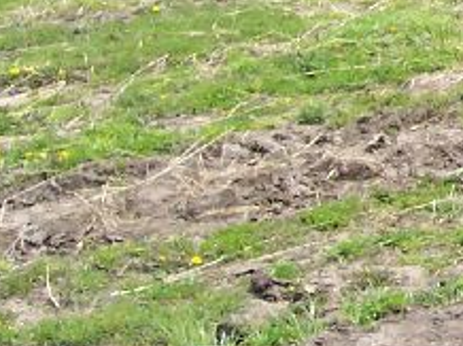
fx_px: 1817
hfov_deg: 13.2
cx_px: 805
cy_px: -79
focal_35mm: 136
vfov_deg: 10.7
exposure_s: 1/250
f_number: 5.6
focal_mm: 5.6
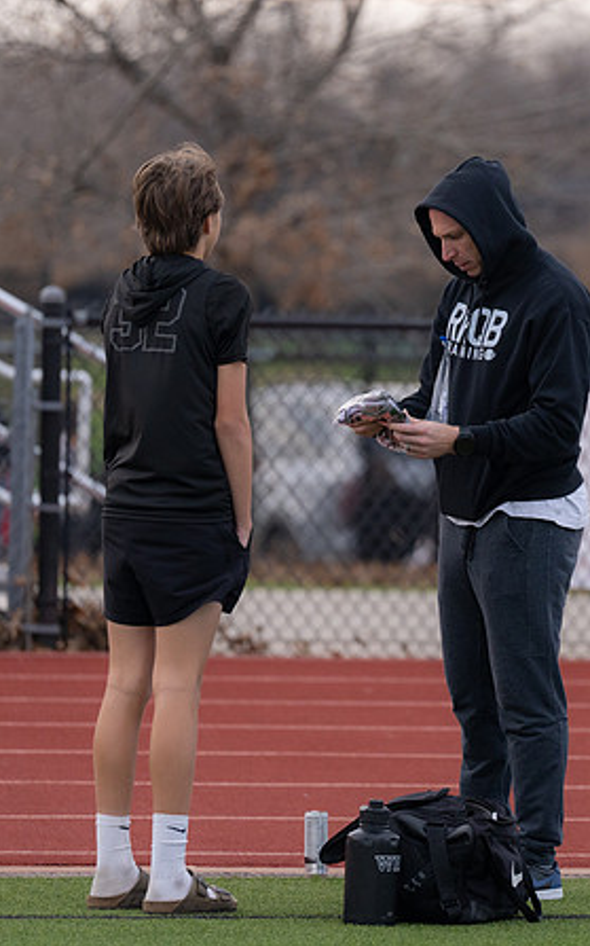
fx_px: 8344
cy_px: 463
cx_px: 463
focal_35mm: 324
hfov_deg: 4.0
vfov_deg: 6.5
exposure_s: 1/1000
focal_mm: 200
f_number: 2.8
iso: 1250
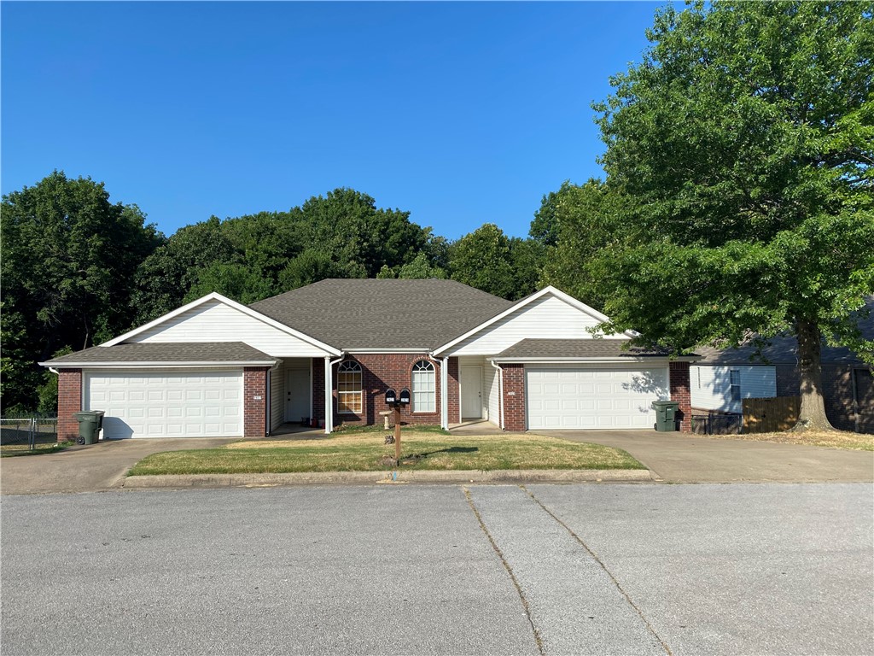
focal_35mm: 26
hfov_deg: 67.3
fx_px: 656
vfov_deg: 53.1
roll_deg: -0.4
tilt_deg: +3.0
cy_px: 328
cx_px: 437
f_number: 1.8
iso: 32
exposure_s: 1/3205
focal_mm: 4.25
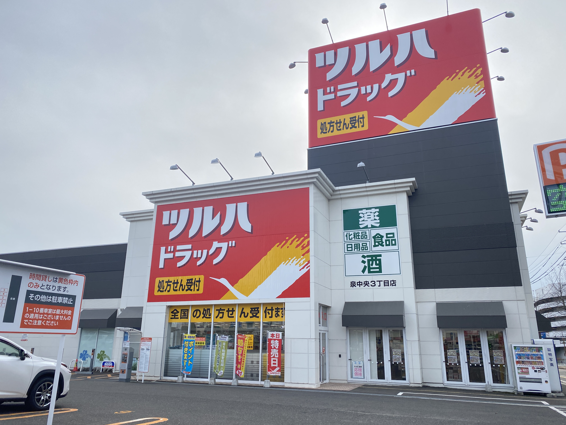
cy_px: 212
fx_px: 425
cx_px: 283
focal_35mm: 26
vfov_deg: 53.1
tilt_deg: +16.5
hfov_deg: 67.3
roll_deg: -1.0
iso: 32
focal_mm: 4.25
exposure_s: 1/2890
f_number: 1.8
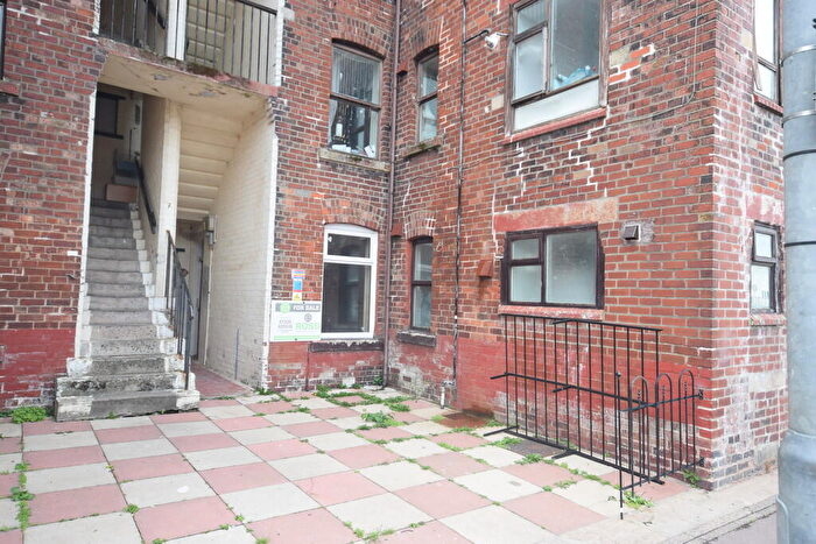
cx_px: 408
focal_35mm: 24
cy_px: 272
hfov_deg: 73.7
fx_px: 544
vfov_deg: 53.2
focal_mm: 16
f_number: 7.1
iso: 400
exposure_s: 1/200
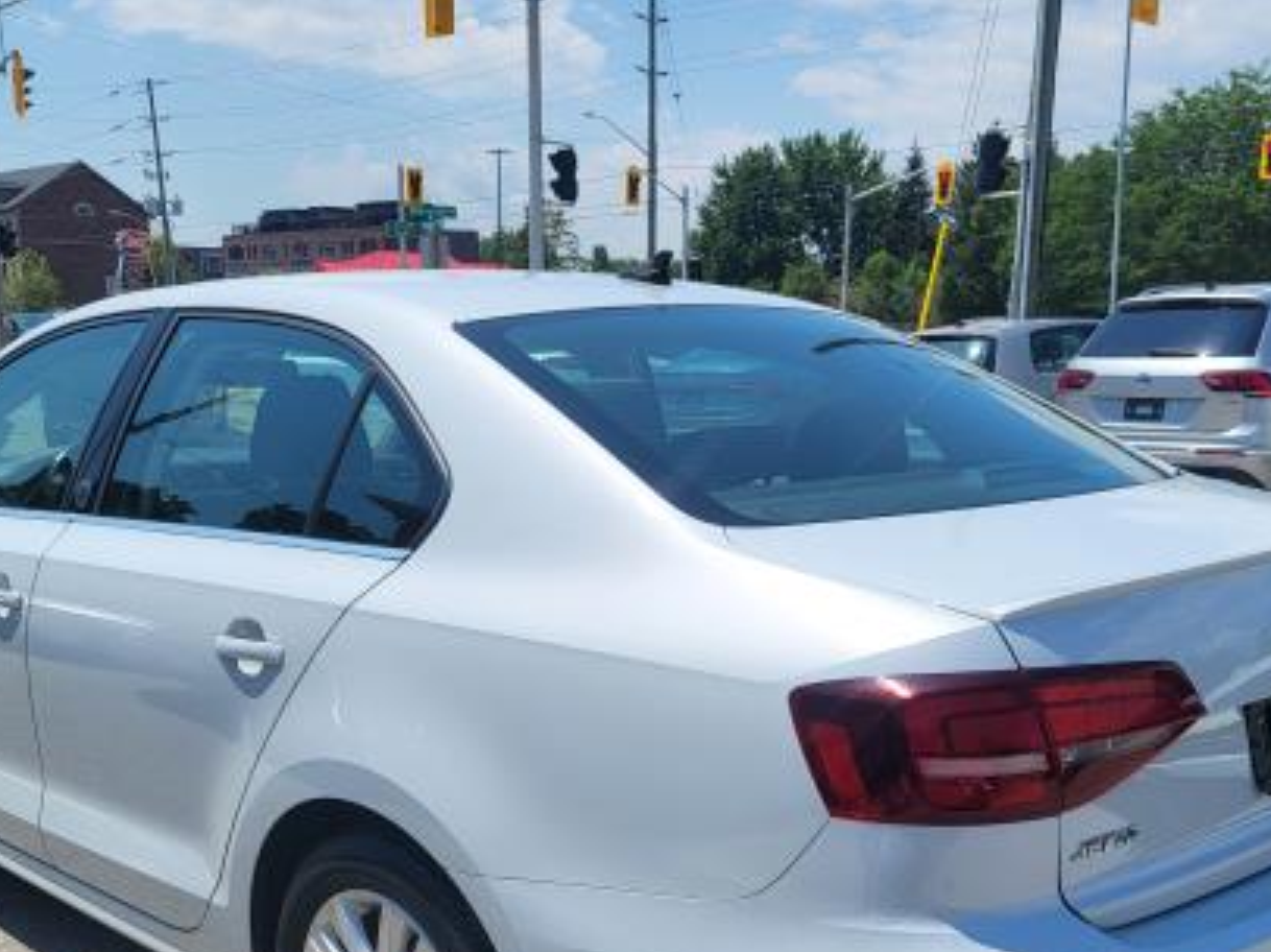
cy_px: 748
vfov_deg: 34.1
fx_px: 1505
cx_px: 629
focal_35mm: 41
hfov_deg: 45.8
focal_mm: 5.4
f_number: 1.8
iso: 40
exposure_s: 1/3363
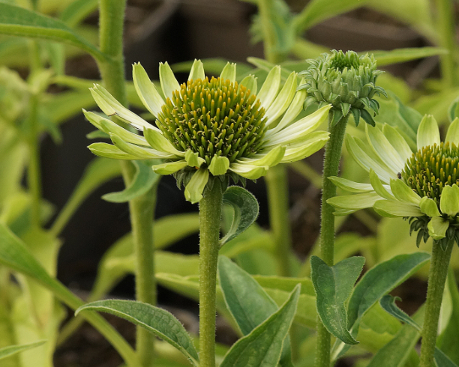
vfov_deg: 5.6
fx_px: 3751
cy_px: 210
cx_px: 418
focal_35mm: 276
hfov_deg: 7.0
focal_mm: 100
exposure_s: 1/160
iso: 500
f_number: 8
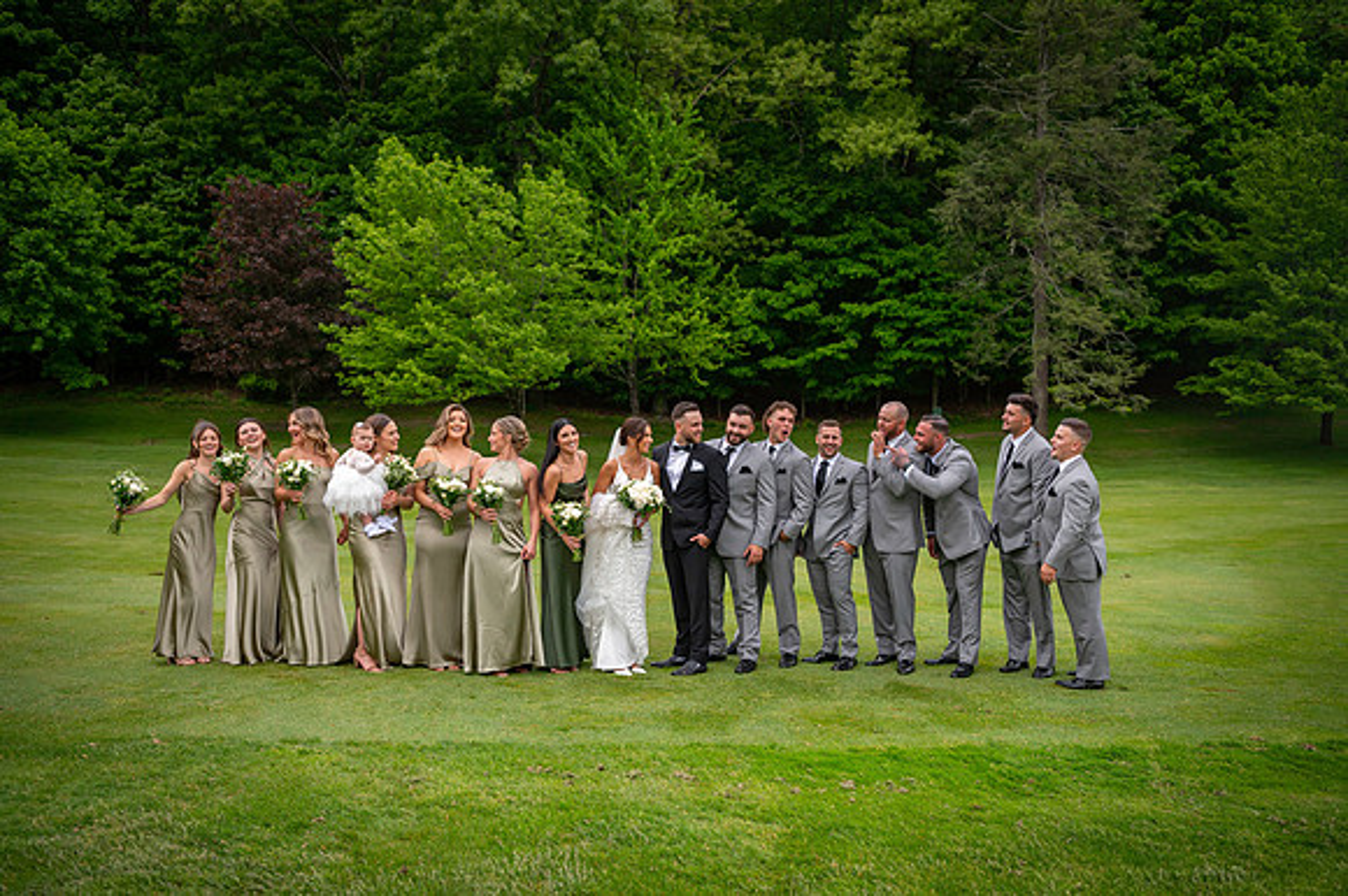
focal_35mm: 32
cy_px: 448
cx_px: 674
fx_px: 1197
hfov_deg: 58.7
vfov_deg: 41.1
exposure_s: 1/2000
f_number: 3.2
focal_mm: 32
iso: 400
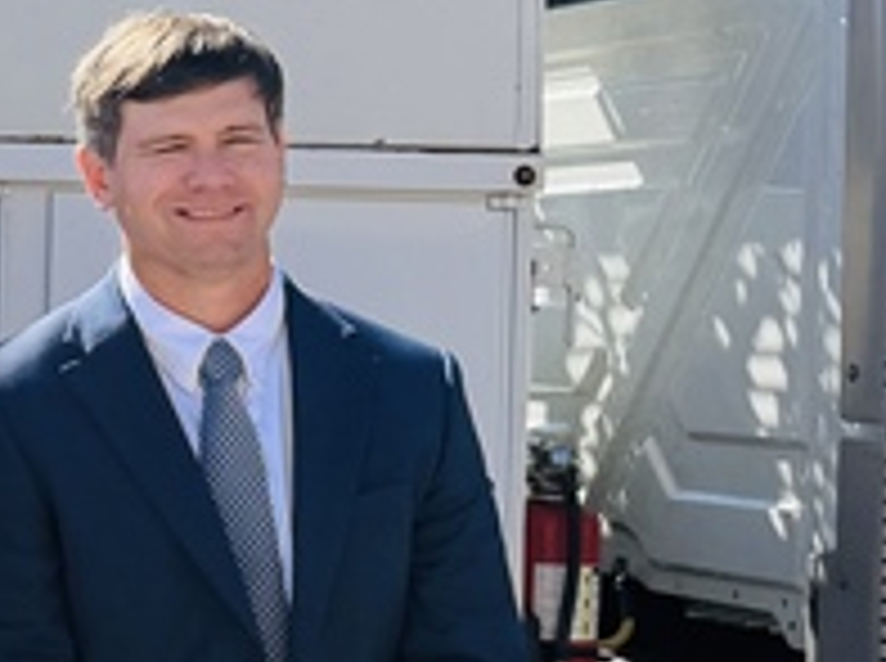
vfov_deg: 11.8
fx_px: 3194
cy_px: 279
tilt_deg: -2.6
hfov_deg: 13.2
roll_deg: -0.1
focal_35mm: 125
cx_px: -985
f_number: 1.78
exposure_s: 1/3279
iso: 100
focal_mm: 6.76
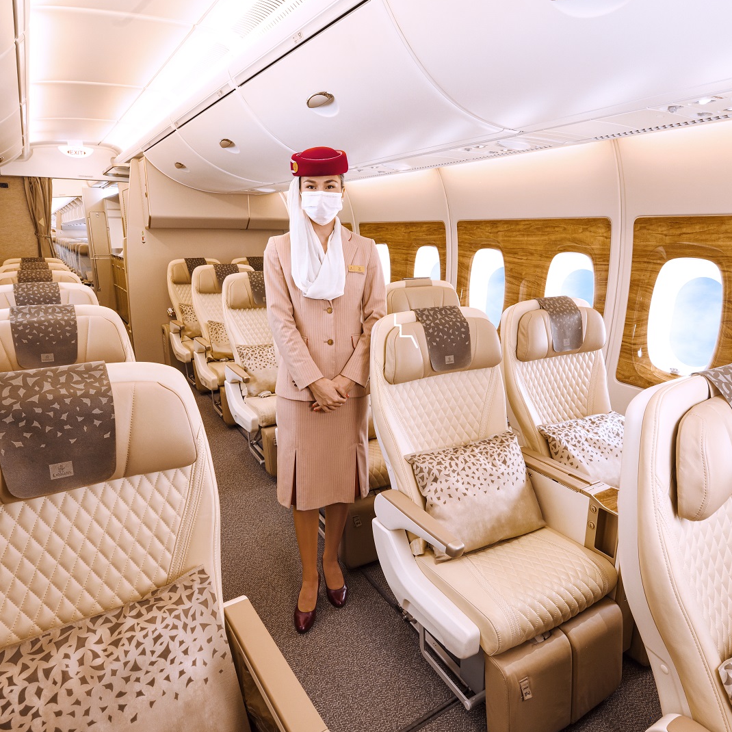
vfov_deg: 72.1
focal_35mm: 21
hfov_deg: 72.1
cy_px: 367
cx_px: 390
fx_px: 502
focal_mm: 16
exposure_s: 1/13
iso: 500
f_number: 10
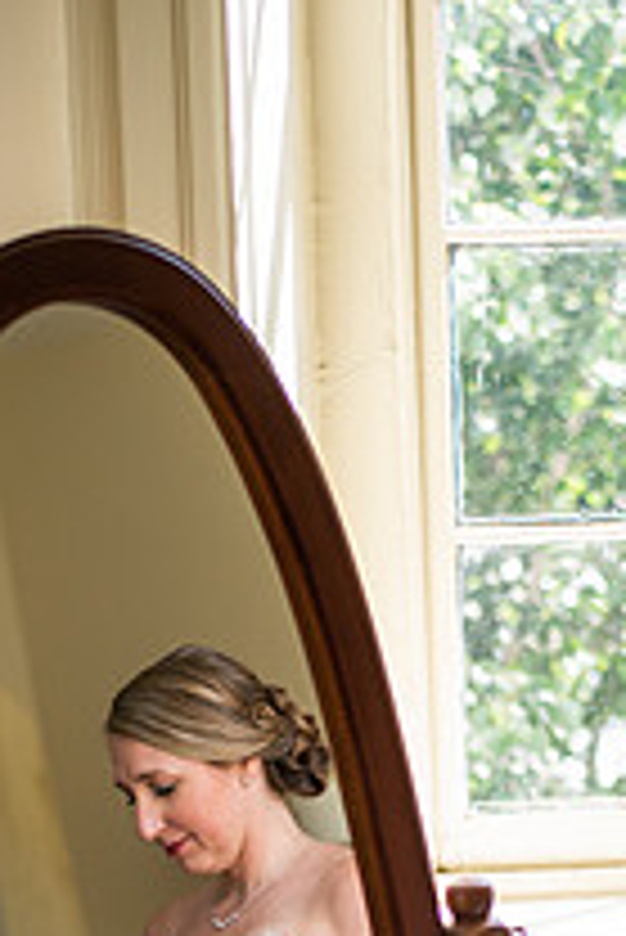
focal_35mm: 108
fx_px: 2812
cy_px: 891
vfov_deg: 18.5
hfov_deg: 12.7
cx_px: 383
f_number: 2.2
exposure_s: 1/2000
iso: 640
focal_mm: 50
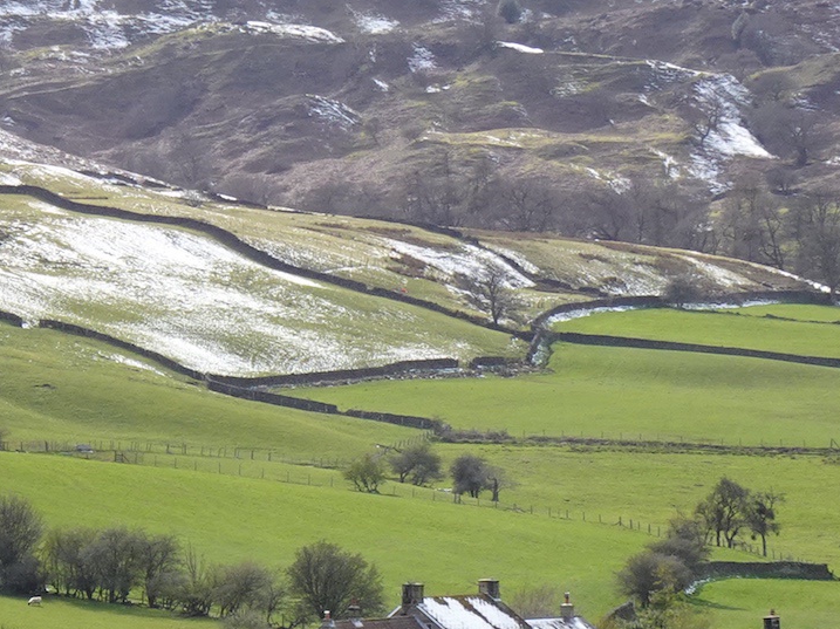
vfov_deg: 5.8
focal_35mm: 254
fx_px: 6161
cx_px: 492
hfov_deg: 7.8
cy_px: 616
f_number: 5
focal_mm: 14.29
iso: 80
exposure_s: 1/200
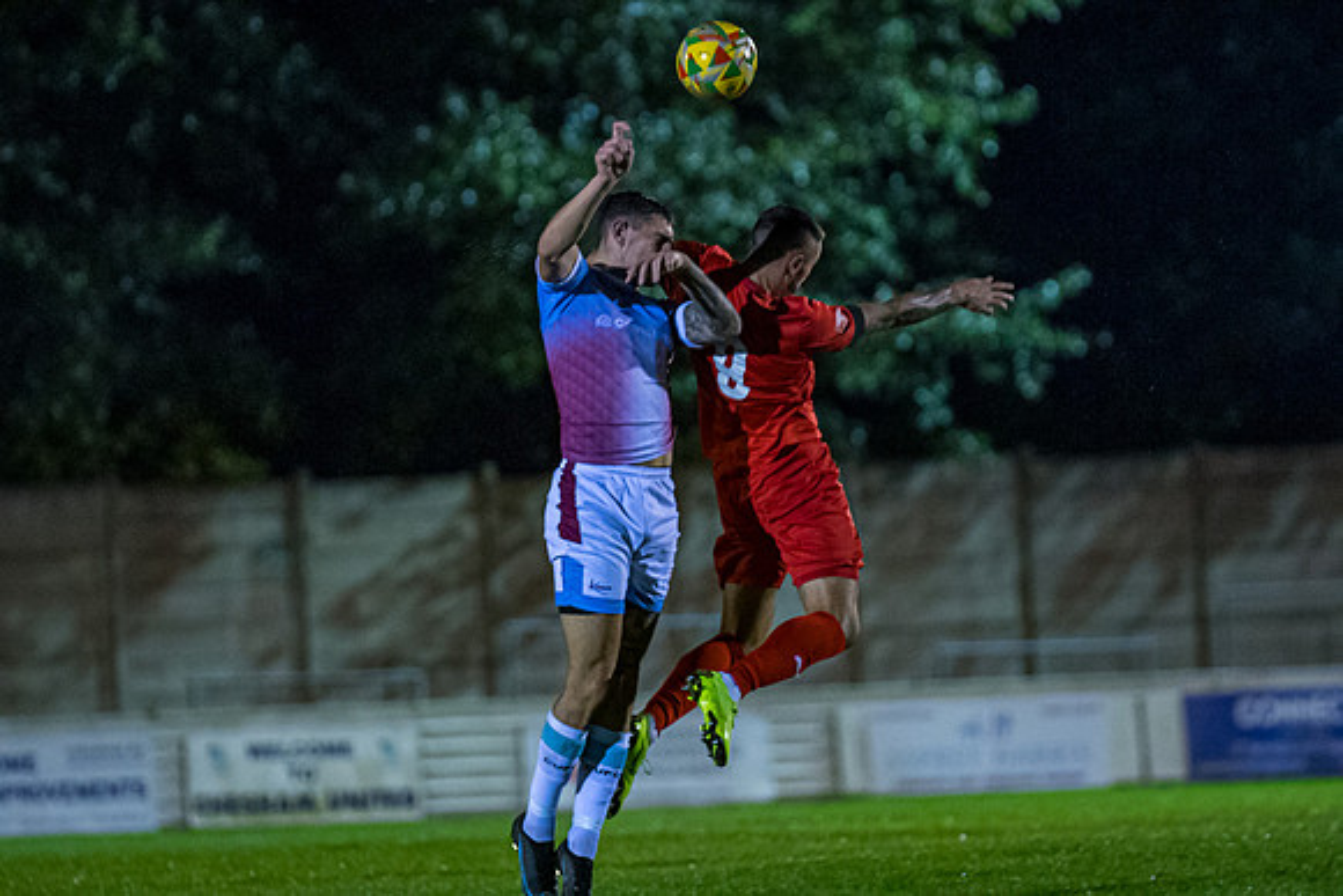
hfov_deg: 7.6
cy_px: 448
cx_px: 672
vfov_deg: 5.1
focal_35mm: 270
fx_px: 10074
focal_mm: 180
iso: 5000
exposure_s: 1/1000
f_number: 2.8
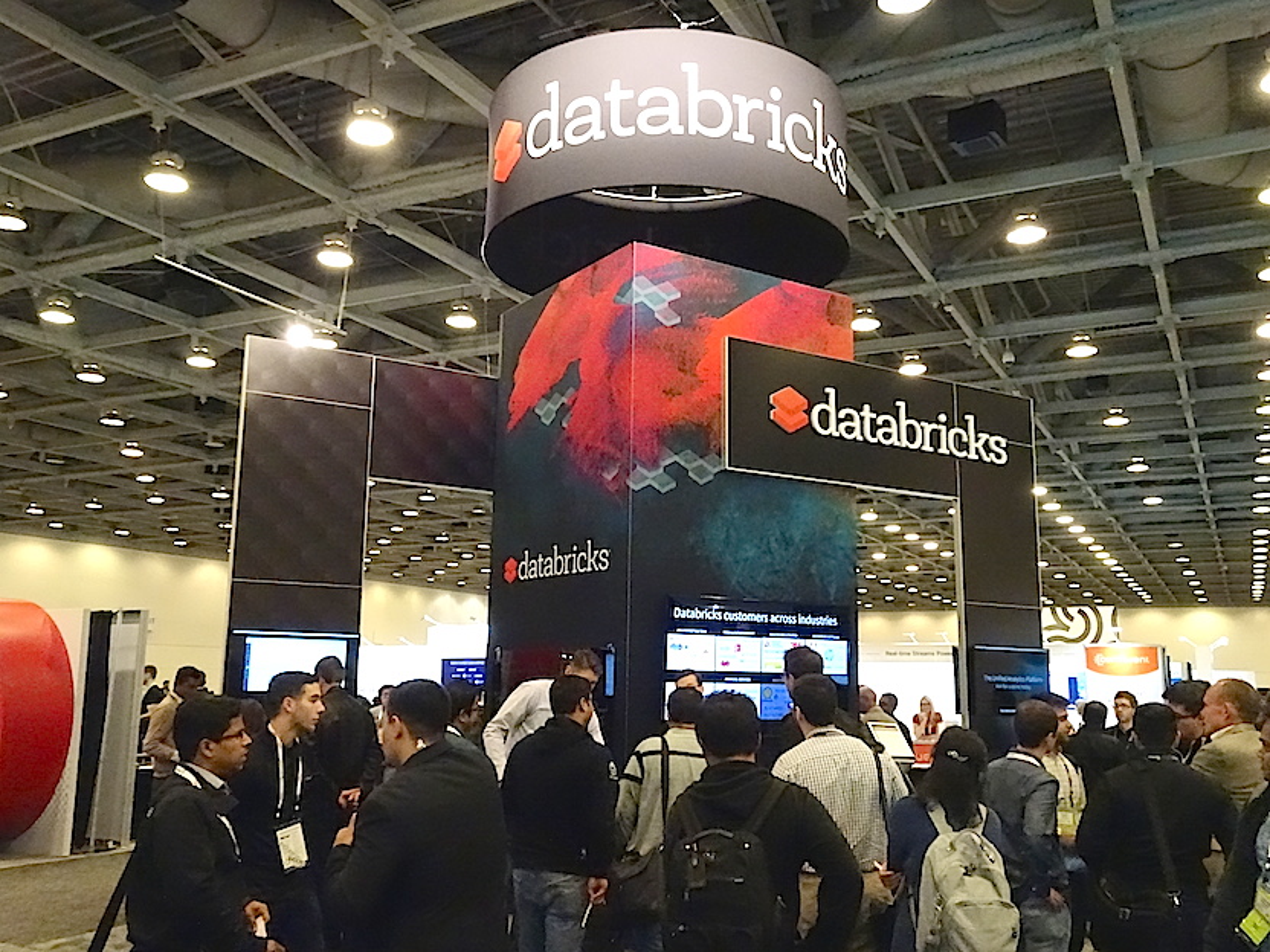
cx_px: 635
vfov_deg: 45.4
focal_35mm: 31
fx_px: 1137
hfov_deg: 58.4
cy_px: 476
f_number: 4
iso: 3200
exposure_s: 1/160
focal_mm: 5.26
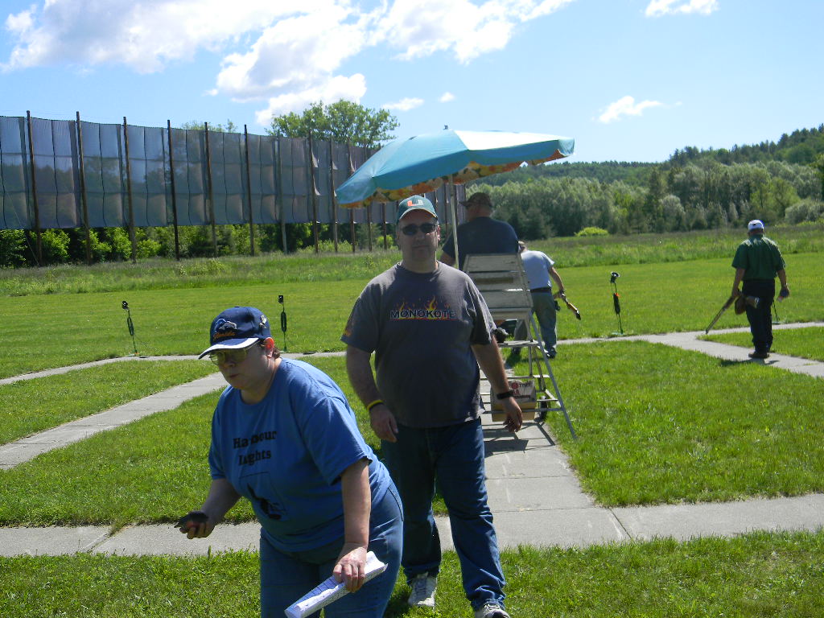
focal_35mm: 41
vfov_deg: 35.1
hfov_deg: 45.8
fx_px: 976
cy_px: 309
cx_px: 412
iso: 80
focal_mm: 7.3
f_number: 3.8
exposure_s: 1/694
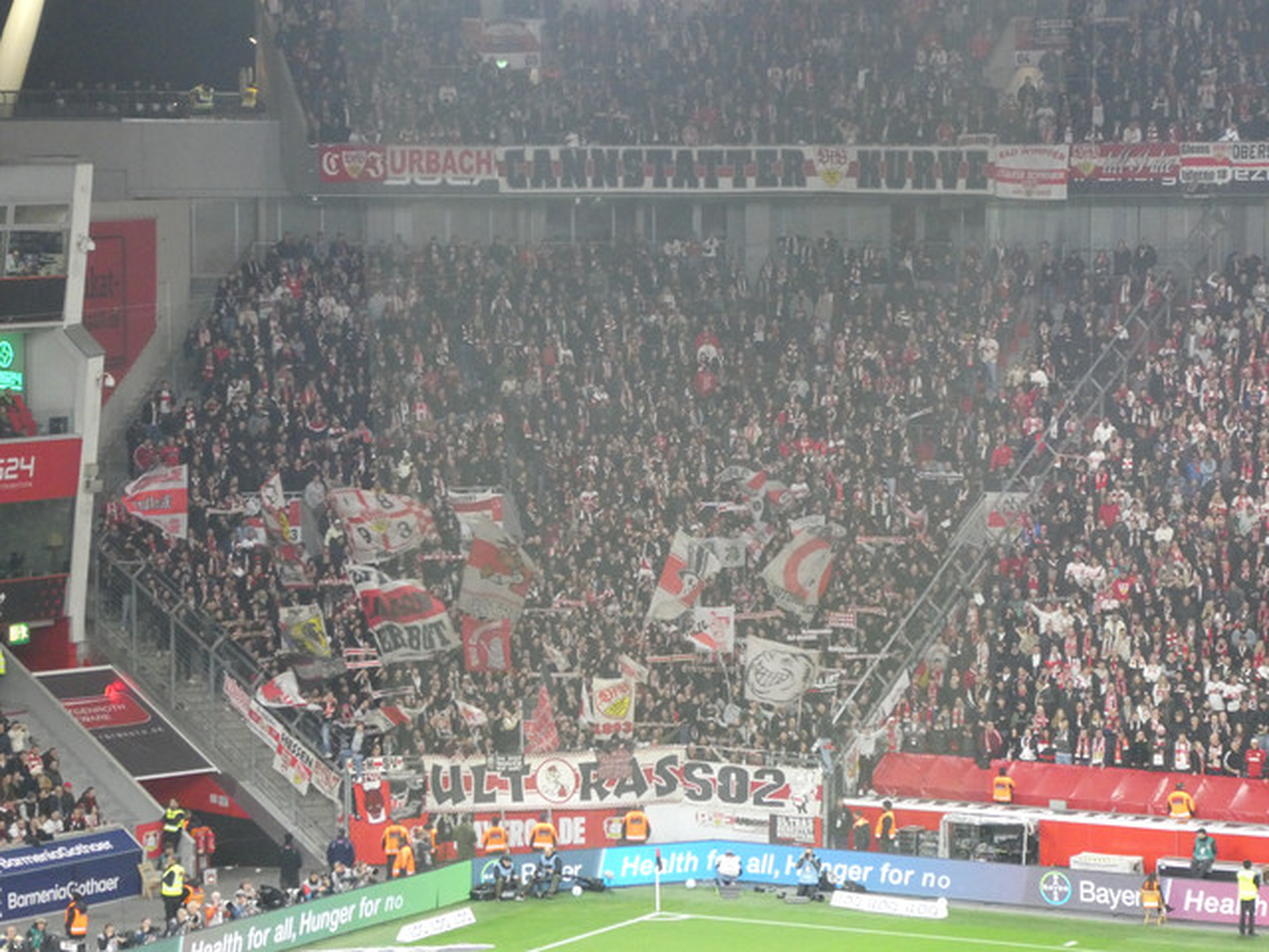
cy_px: 476
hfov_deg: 14.6
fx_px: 4949
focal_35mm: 135
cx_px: 634
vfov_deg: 11.0
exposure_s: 1/80
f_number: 5.3
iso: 800
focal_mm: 24.2
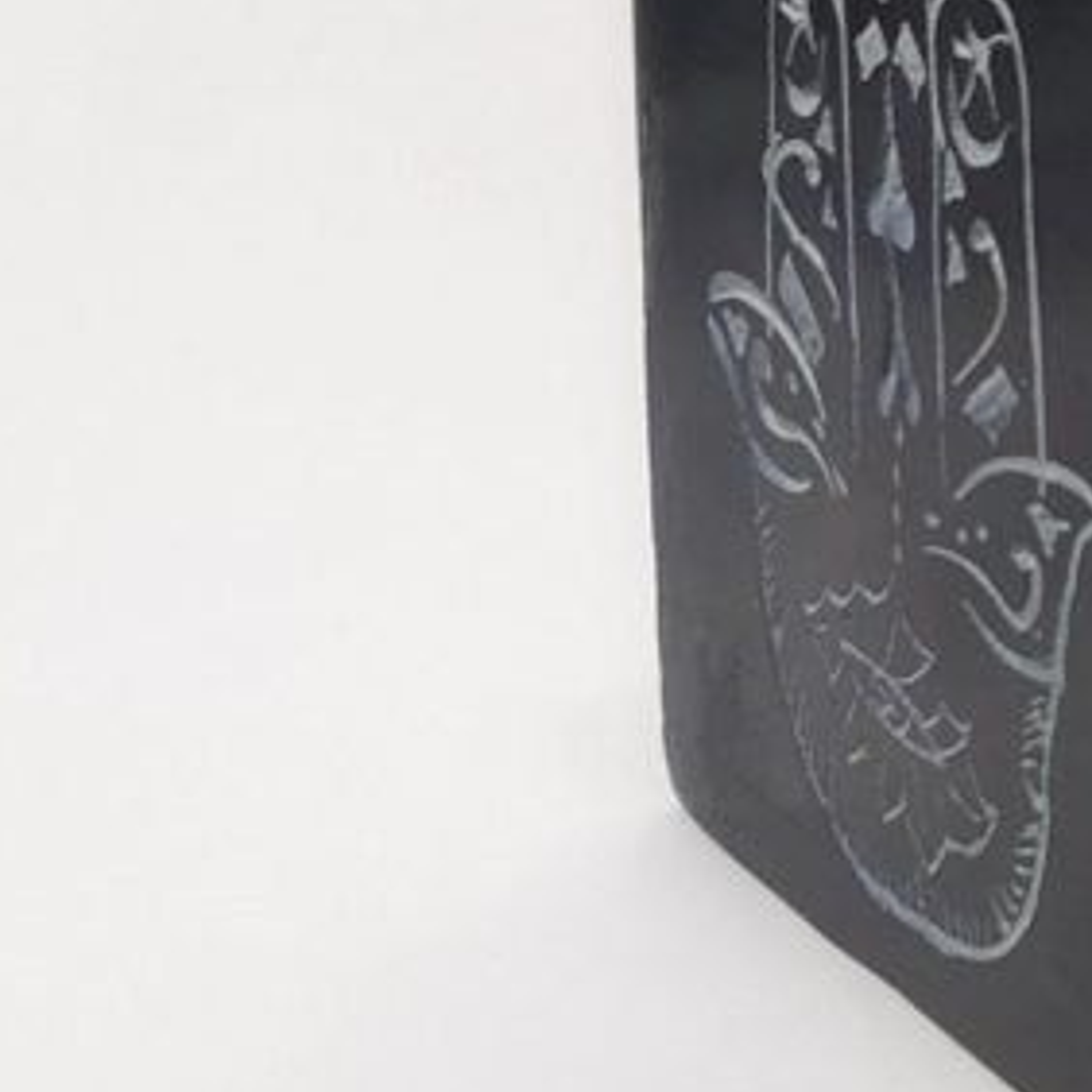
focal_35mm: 57
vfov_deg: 29.9
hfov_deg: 26.4
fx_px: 2034
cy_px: 420
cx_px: 1340
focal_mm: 3.82
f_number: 2.2
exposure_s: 1/33
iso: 160
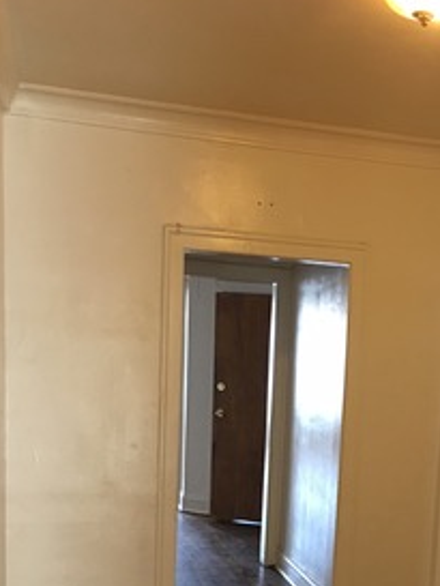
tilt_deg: -6.7
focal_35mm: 51
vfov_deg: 35.8
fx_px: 864
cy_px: 496
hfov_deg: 28.0
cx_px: 346
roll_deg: -3.6
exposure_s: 1/4
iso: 50
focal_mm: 4.15
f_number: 2.2
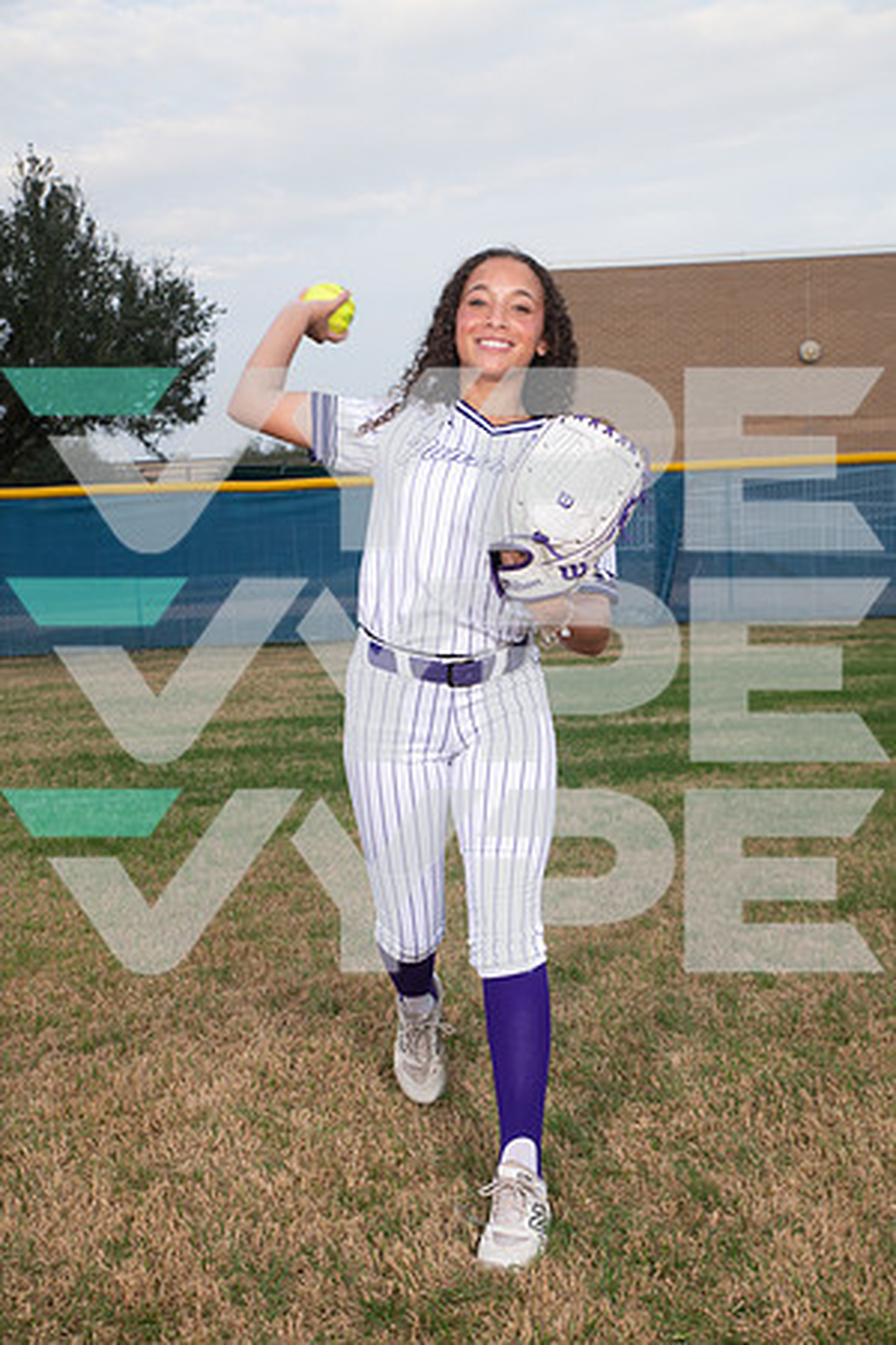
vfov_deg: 46.4
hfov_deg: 31.9
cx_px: 448
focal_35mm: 42
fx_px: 1568
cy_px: 672
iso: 320
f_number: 6.3
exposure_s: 1/320
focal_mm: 42
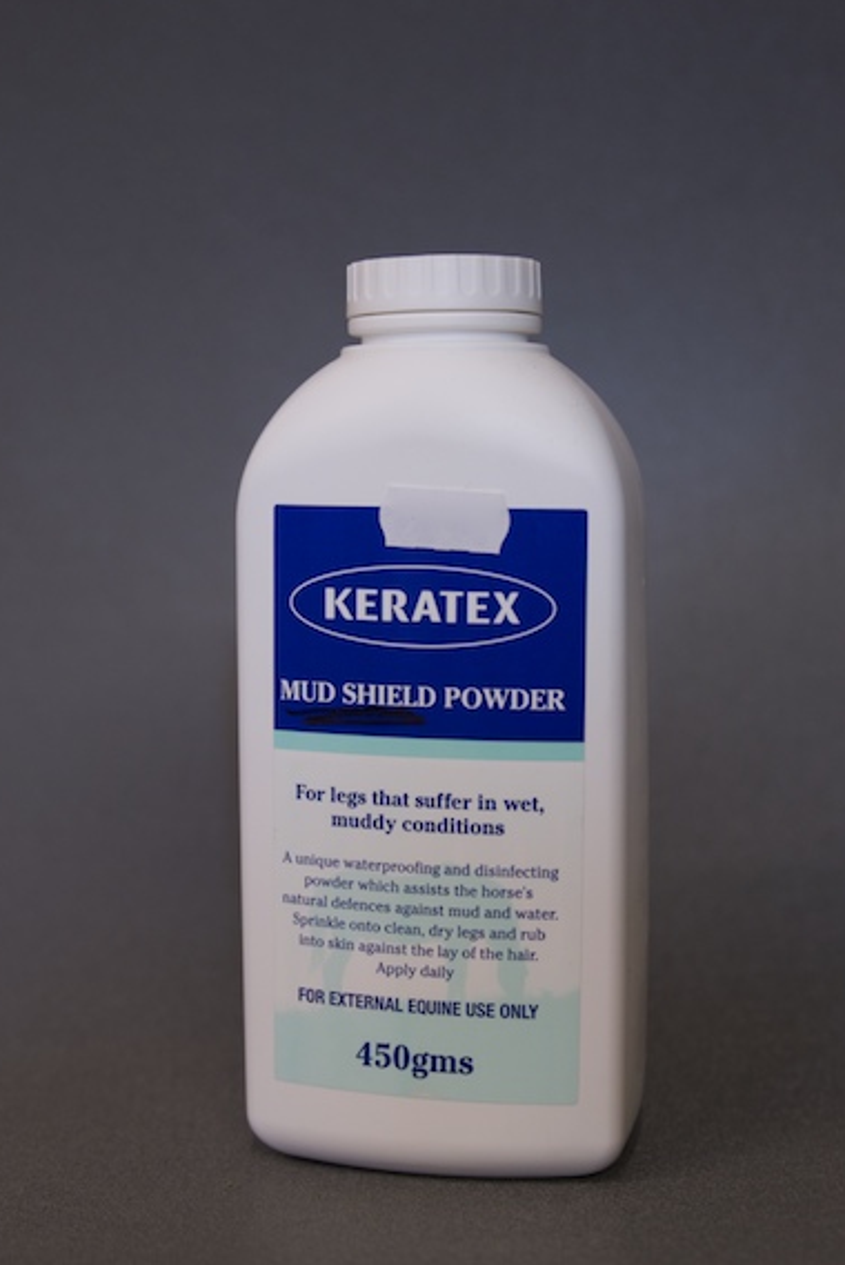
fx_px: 1899
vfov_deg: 36.8
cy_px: 609
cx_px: 407
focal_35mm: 54
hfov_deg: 25.1
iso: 200
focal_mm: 32
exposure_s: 1/25
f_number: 2.8
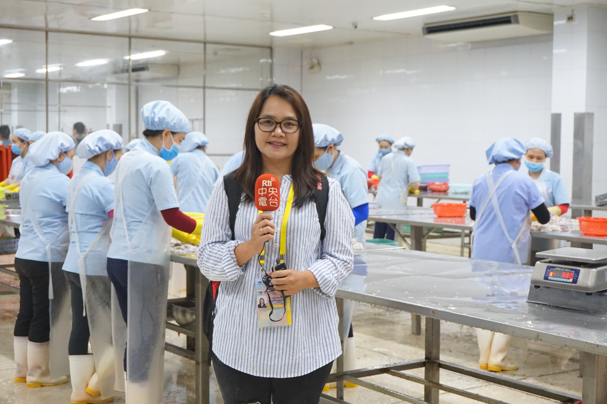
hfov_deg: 35.1
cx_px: 304
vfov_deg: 23.8
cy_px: 202
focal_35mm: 57
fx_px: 961
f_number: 5.6
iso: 3200
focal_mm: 38
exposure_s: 1/25
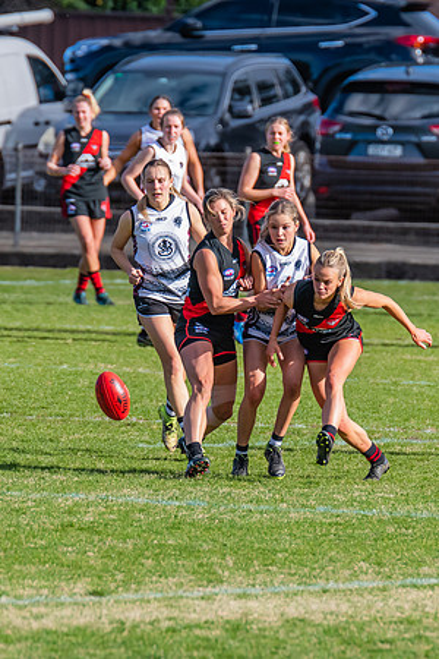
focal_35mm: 851
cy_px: 272
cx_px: 313
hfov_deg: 1.6
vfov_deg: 2.4
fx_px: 15559
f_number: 6.3
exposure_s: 1/2000
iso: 800
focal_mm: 420
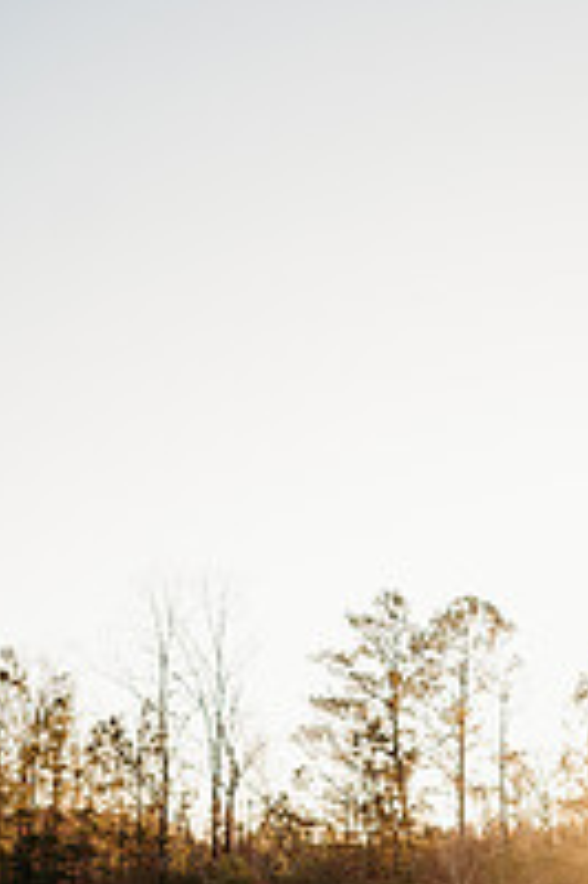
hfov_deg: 24.0
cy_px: 667
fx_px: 1325
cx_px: 579
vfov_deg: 36.0
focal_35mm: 54
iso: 160
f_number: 2.5
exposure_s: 1/640
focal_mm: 24
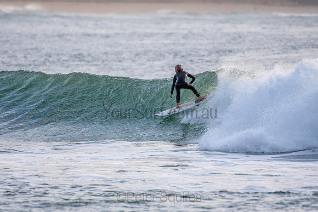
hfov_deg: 2.7
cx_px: 159
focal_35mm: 750
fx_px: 6626
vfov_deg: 1.8
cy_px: 106
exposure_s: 1/2000
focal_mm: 500
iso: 900
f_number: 5.6
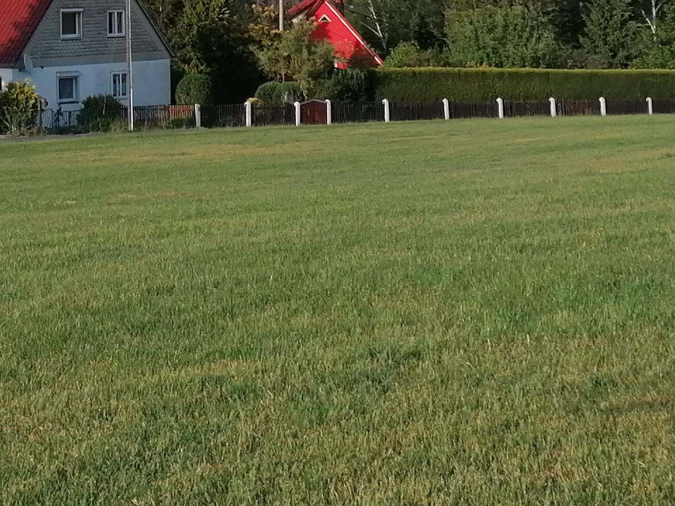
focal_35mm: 106
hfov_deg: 18.1
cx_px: 7
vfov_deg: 13.5
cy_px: -127
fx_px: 2067
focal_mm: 4.75
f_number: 1.8
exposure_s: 1/1988
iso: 50
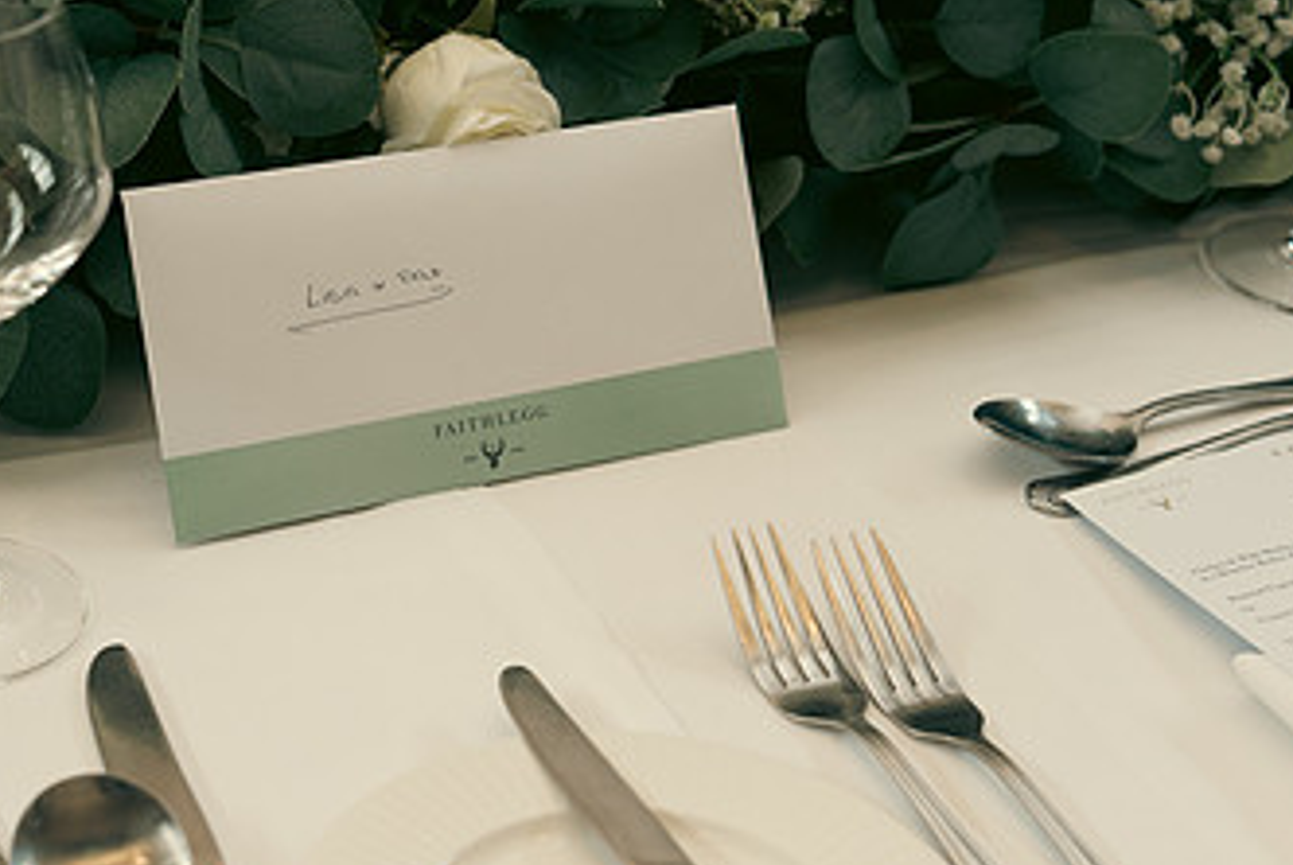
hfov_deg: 24.5
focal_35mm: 82
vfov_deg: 16.7
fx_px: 2948
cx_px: 362
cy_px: 399
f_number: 3.5
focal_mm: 47
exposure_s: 1/160
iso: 640
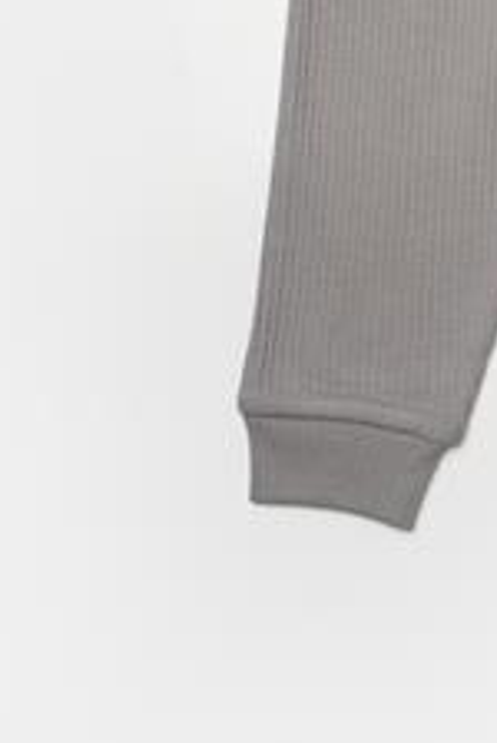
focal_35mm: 115
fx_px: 2374
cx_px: 620
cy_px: -17
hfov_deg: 11.7
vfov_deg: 17.3
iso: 125
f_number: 9
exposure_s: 1/125
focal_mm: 28.9
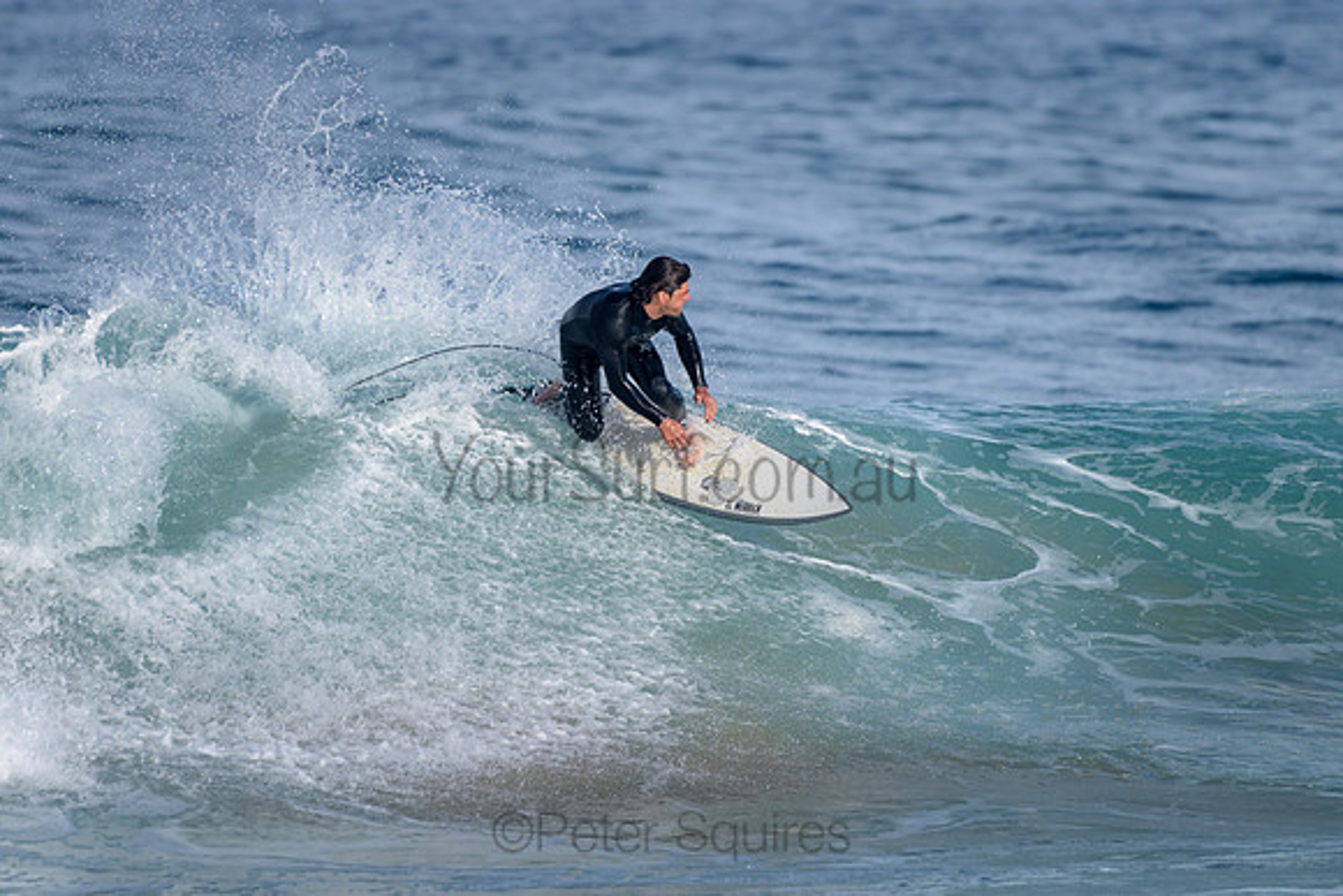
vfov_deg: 2.2
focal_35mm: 612
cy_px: 448
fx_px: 22846
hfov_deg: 3.4
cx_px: 672
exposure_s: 1/2000
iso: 280
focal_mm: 500
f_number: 5.6
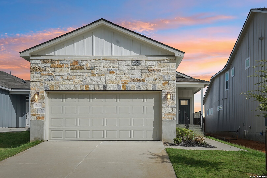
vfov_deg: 37.9
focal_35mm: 35
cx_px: 134
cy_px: 89
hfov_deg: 54.4
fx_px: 260
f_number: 8
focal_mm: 35
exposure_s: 1/320
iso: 200
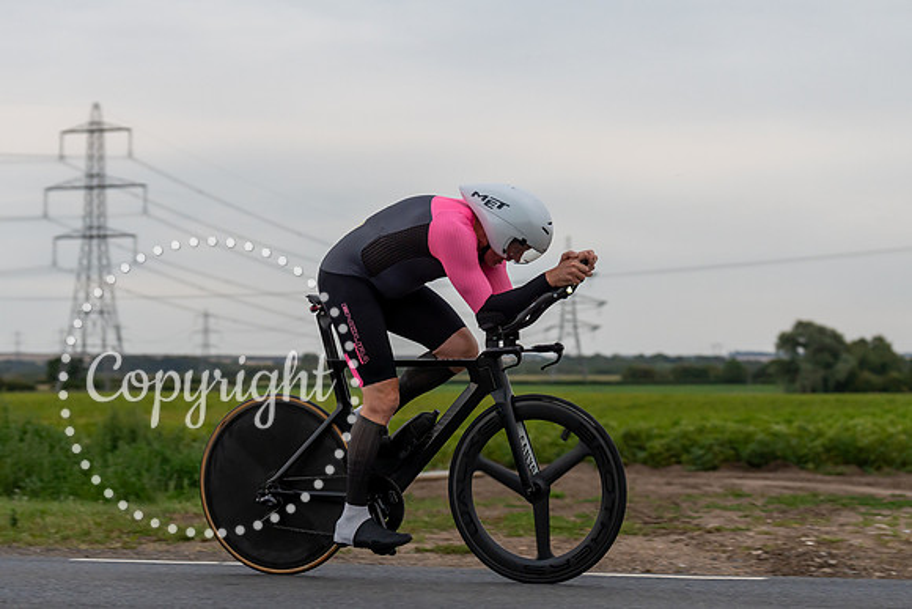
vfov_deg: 16.1
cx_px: 411
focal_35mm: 85
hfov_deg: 23.9
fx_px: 2153
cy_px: 306
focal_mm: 70
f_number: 3.5
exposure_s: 1/800
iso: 1000
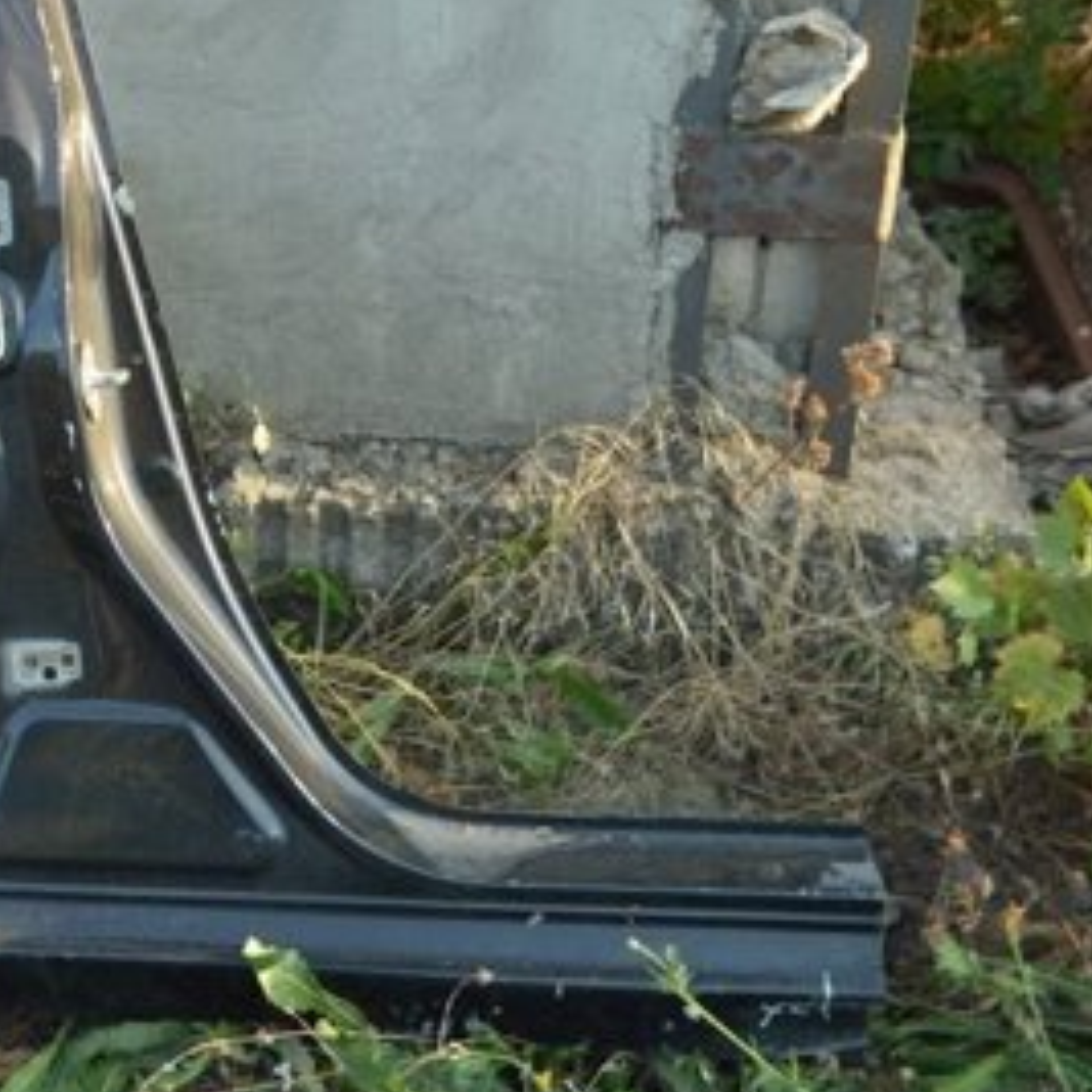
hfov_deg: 29.6
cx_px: 78
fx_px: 1963
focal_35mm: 55
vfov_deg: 30.5
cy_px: 260
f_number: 3.5
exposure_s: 1/500
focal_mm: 18
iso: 400
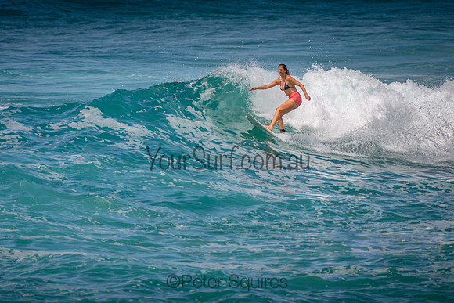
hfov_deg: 3.8
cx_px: 214
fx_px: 6929
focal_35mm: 549
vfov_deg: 2.5
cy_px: 147
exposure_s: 1/2000
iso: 200
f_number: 5.6
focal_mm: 400
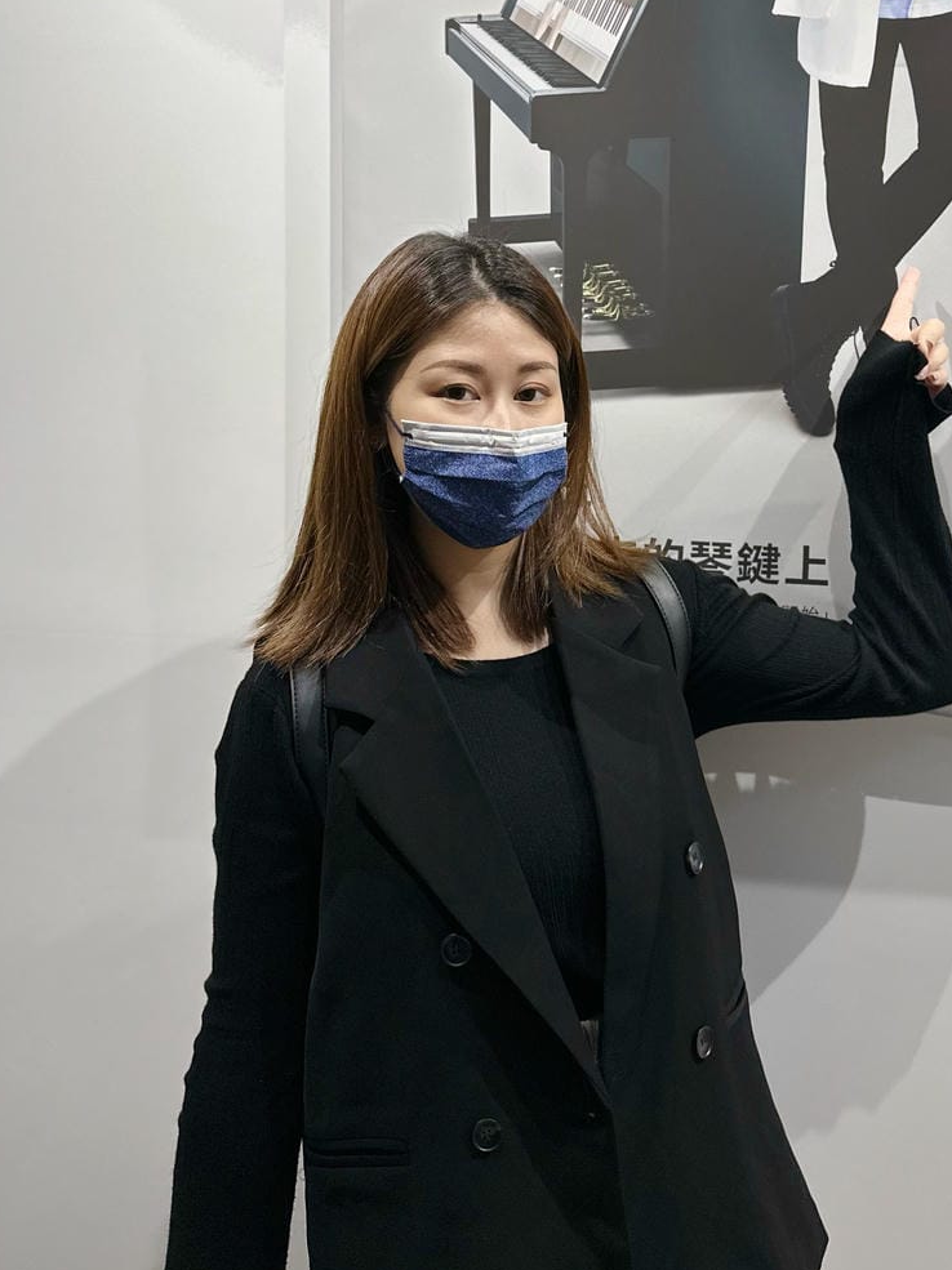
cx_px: 593
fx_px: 1431
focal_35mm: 39
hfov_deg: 36.6
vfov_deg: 47.1
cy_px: 422
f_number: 1.78
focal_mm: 6.86
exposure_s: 1/120
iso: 160
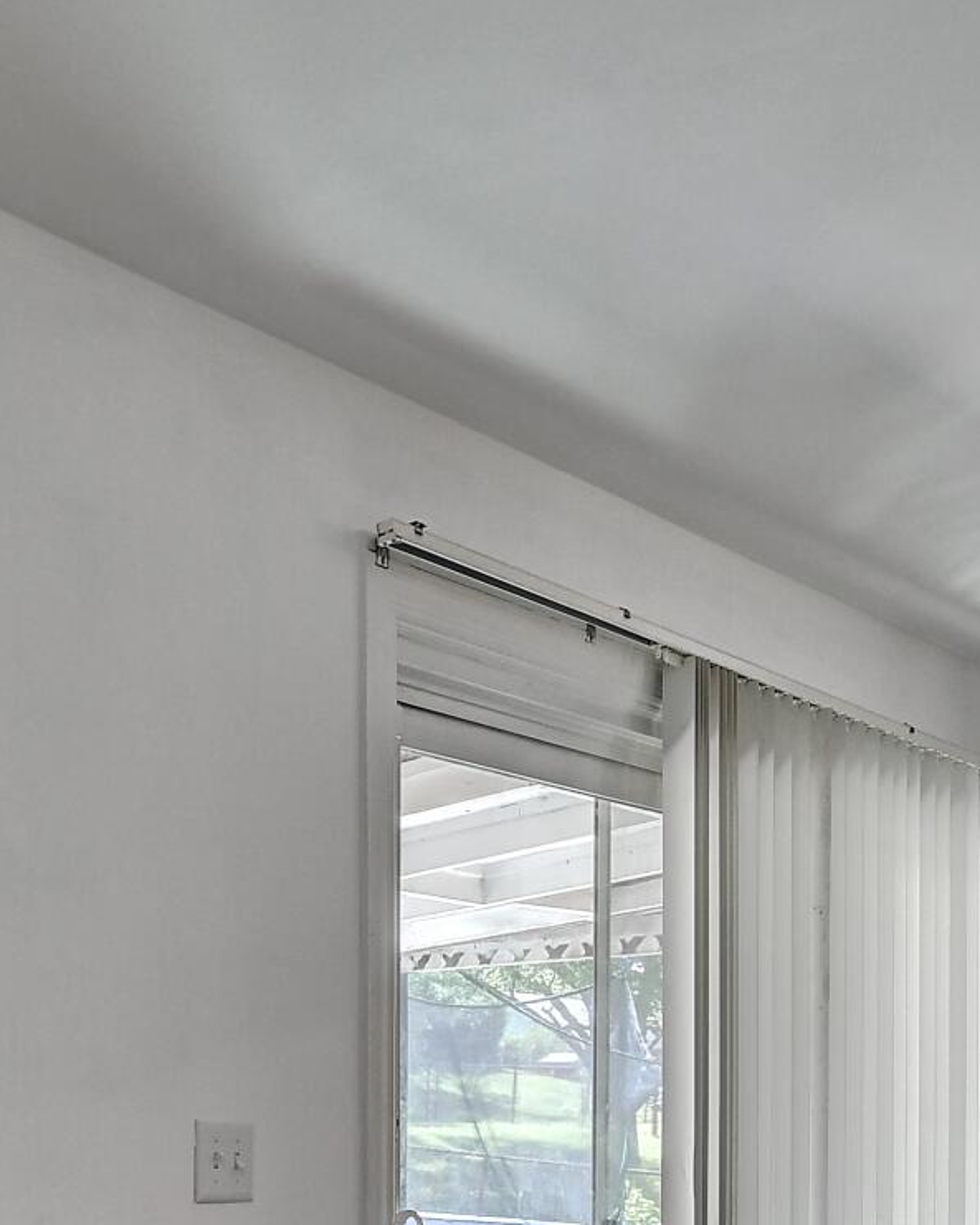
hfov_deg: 26.5
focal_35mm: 57
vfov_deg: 31.0
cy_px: 1171
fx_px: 2066
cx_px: 322
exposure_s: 1/8
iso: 400
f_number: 8
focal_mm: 15
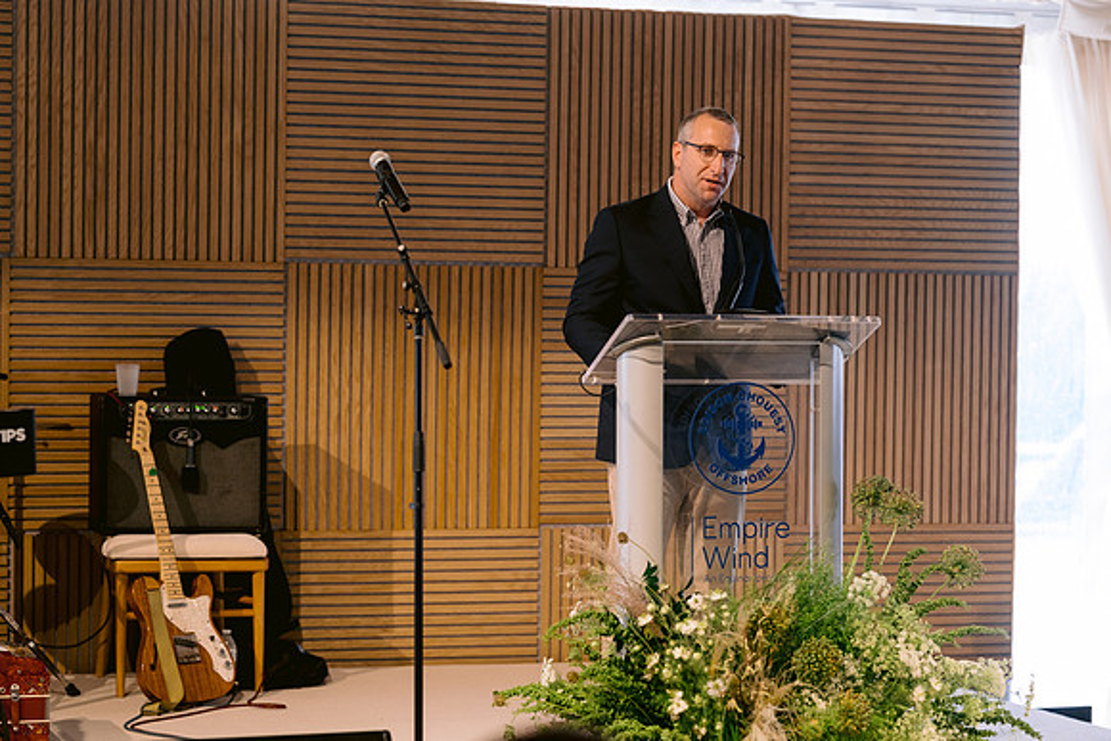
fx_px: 2624
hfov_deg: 23.9
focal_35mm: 85
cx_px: 556
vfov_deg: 16.1
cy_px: 370
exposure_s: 1/160
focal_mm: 85
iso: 800
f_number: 2.8
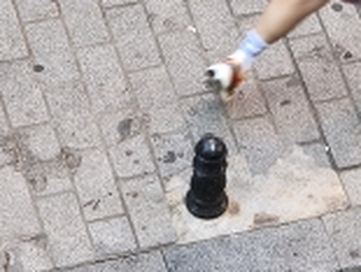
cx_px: 177
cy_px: -17
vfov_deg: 5.7
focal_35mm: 259
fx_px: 2707
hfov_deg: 7.6
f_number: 3
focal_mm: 17.27
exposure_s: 1/100
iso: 320
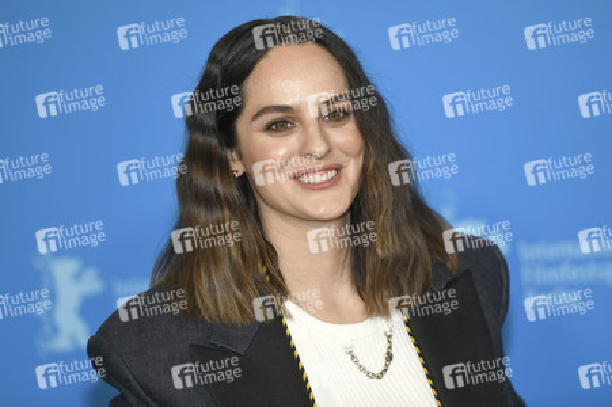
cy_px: 204
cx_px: 306
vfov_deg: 6.9
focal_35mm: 200
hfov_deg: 10.3
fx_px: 3397
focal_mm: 200
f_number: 3.5
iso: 640
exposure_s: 1/400
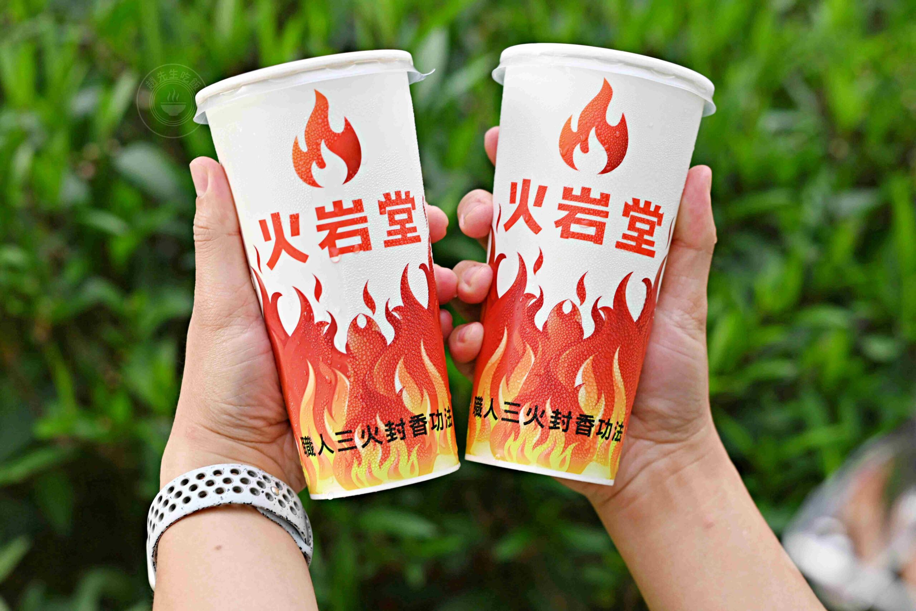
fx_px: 1908
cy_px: 306
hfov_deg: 27.0
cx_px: 458
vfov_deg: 18.2
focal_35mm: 75
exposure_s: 1/200
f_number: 3.2
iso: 100
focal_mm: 50
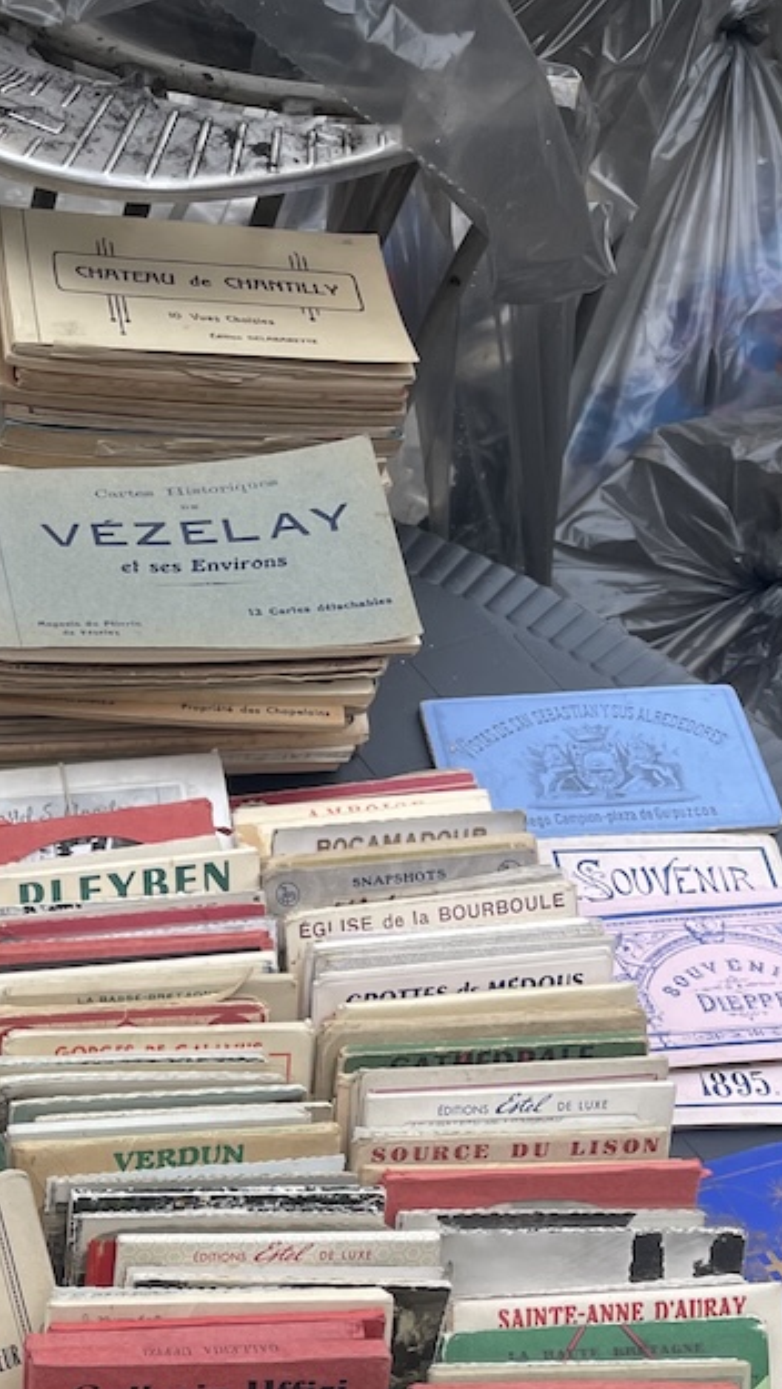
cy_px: 1329
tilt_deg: -58.0
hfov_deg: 19.3
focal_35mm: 58
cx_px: -220
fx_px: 2136
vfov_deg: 33.5
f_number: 1.6
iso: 32
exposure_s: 1/882
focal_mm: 4.2
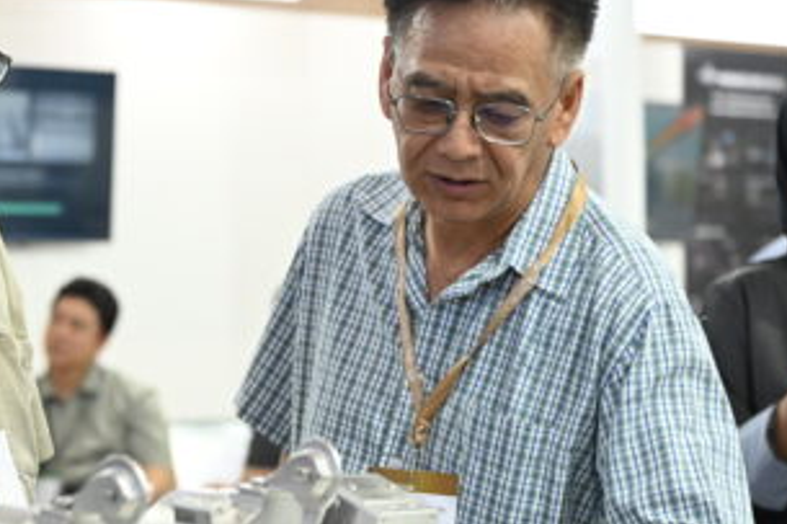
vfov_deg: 12.0
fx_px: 2491
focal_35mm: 114
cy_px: 303
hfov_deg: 17.8
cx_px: 188
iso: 1250
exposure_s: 1/200
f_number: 2.8
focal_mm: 50
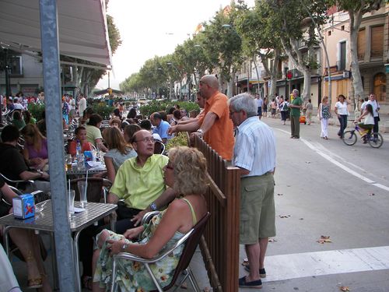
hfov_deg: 51.4
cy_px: 146
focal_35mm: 36
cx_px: 194
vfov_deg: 39.7
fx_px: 405
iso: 50
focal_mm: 6
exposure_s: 1/40
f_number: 2.8
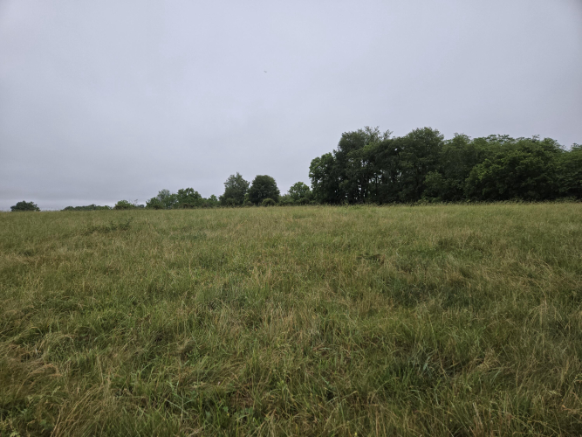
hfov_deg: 73.9
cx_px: 291
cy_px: 218
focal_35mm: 23
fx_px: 387
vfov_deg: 58.9
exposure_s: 1/1384
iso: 25
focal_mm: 5.4
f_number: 1.8
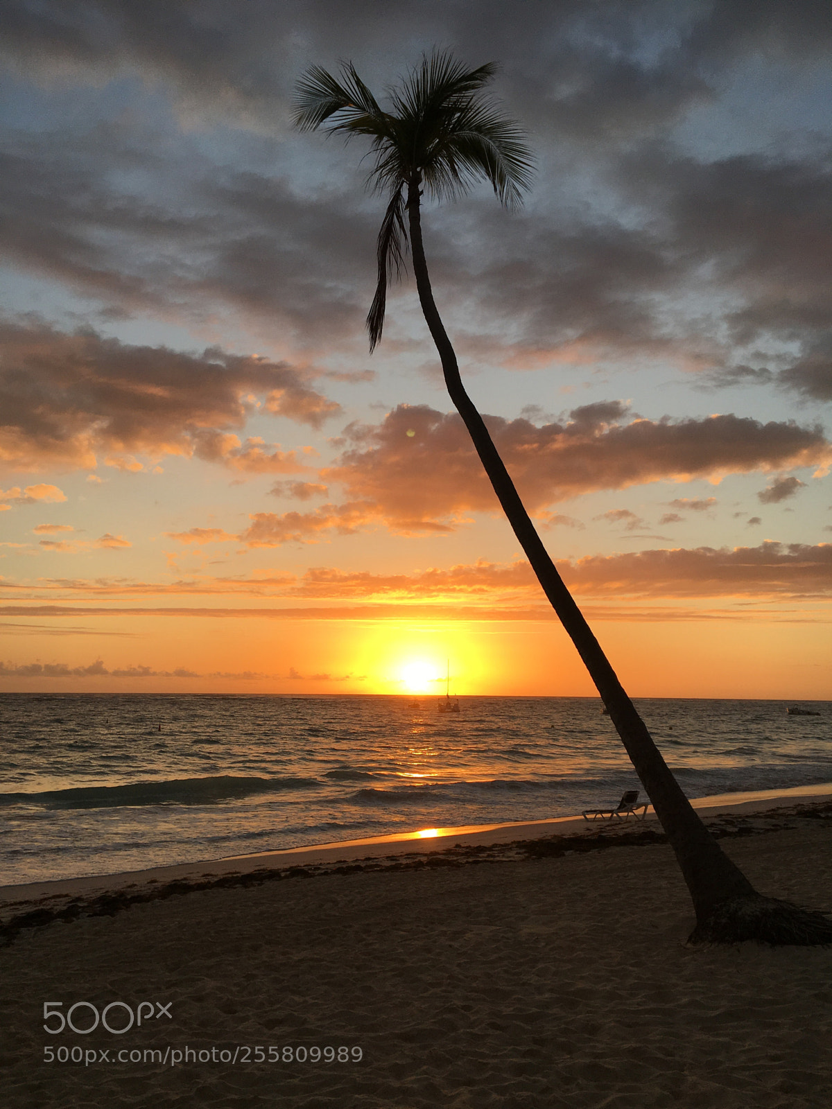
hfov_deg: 48.2
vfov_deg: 61.7
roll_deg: +0.5
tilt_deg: +7.4
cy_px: 554
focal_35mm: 29
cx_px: 416
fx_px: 929
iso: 25
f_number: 2.2
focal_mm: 4.15
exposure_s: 1/674
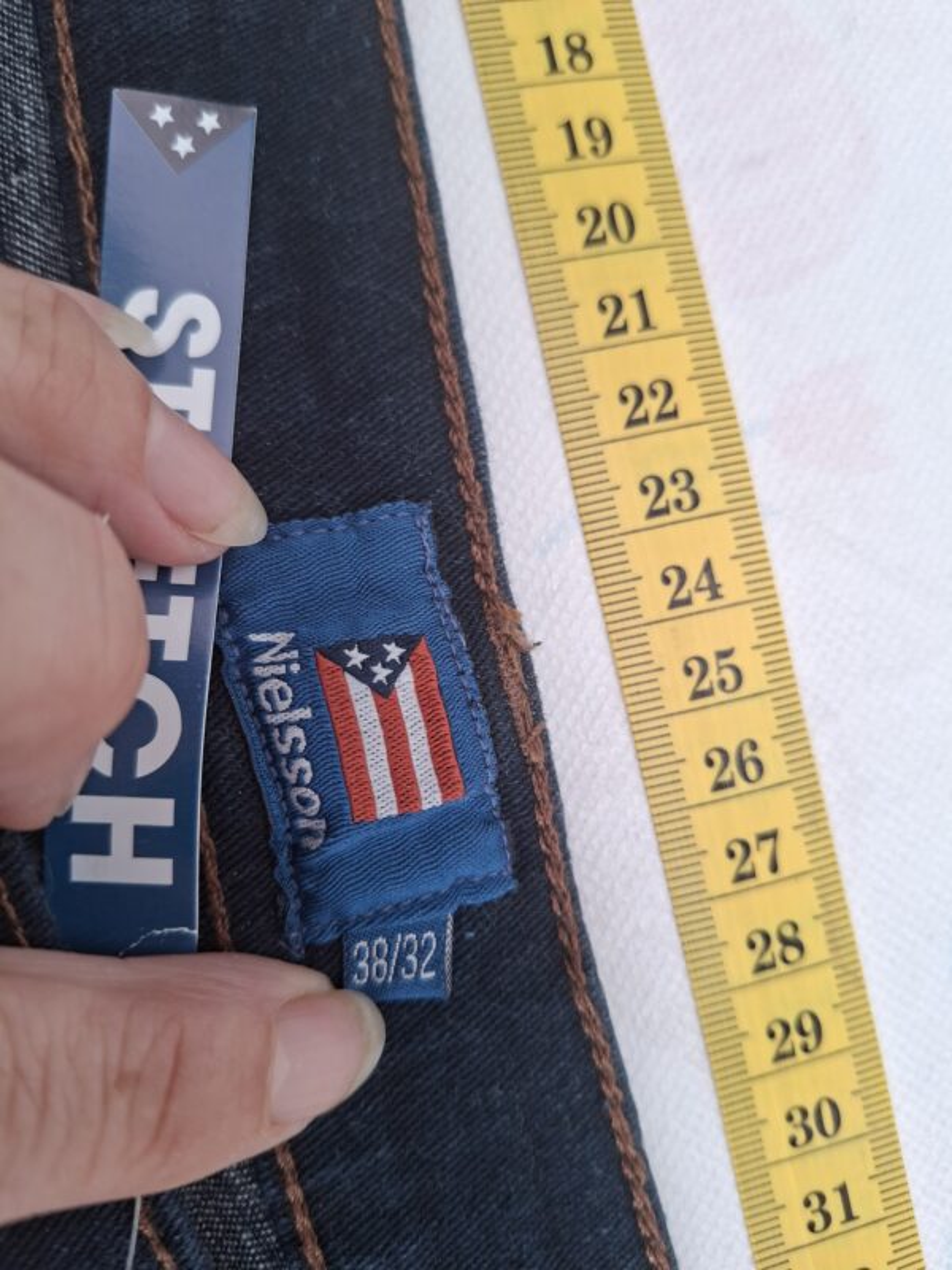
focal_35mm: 23
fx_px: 843
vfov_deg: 73.9
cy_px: 635
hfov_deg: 58.9
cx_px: 476
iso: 50
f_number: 1.8
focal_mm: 5.54
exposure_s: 1/120
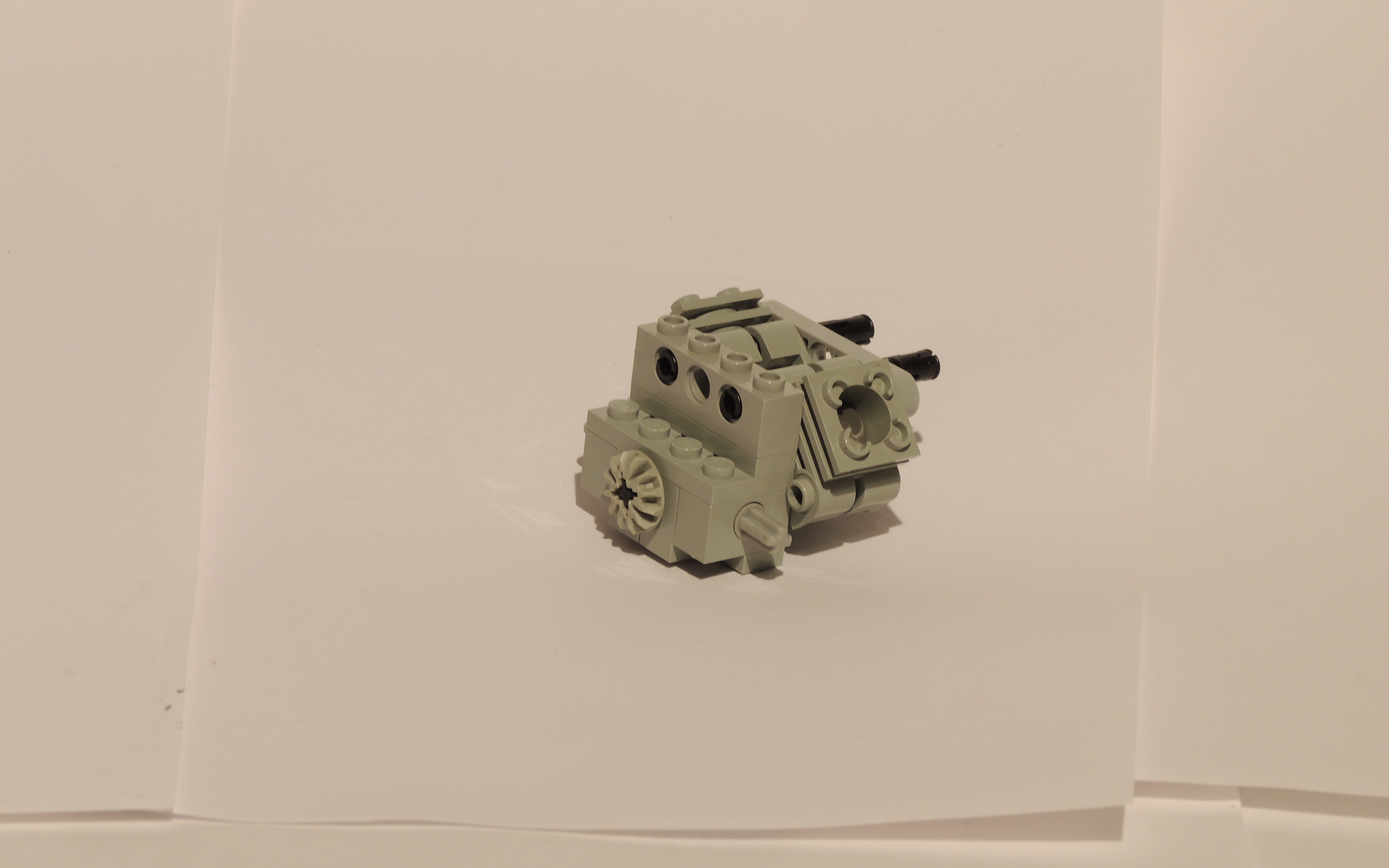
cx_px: 693
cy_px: 348
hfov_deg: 14.5
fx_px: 5451
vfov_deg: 9.1
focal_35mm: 144
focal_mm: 24
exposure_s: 1/2.5
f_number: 6.8
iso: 100
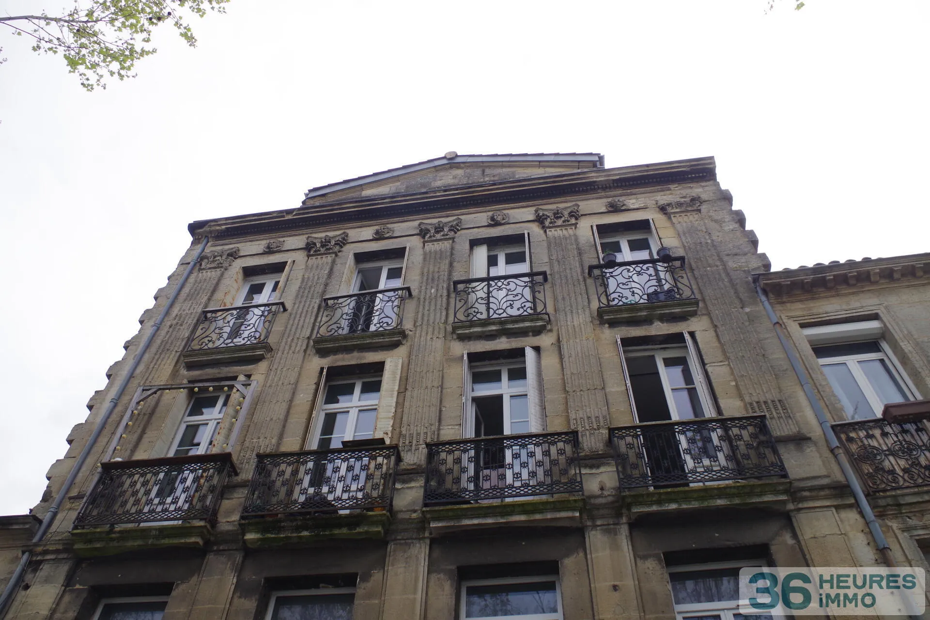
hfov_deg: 67.4
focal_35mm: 27
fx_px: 697
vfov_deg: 47.9
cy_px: 310
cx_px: 465
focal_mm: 18
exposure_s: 1/640
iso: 400
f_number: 8
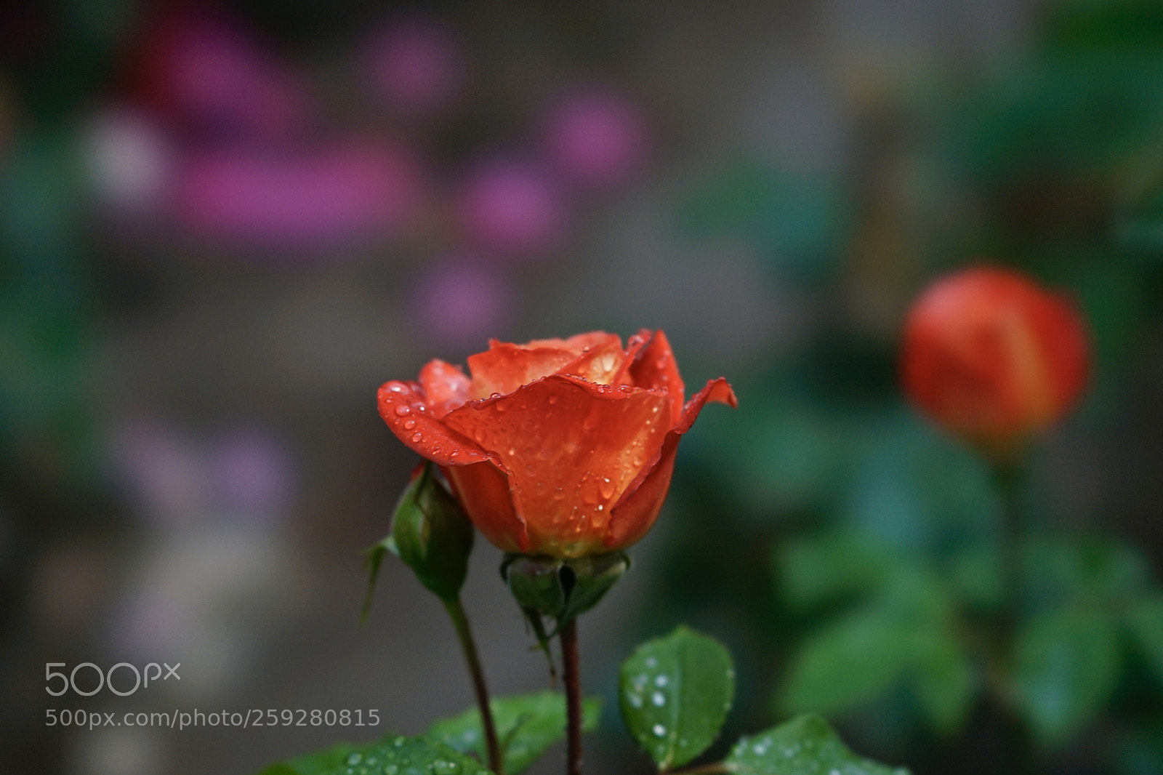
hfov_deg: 20.4
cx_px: 582
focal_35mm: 100
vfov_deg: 13.7
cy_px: 388
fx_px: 3230
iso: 320
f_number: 5.6
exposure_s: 1/100
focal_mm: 100
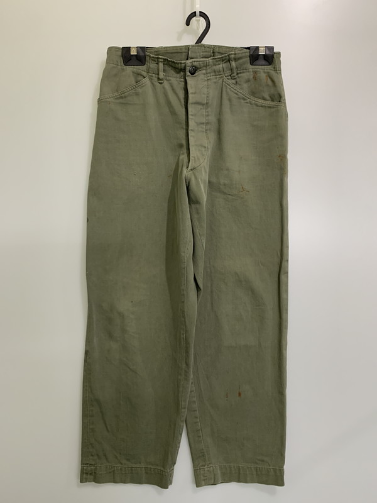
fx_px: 378
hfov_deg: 53.1
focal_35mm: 26
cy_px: 252
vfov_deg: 67.3
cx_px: 188
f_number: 1.8
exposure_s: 1/60
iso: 200
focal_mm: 4.25
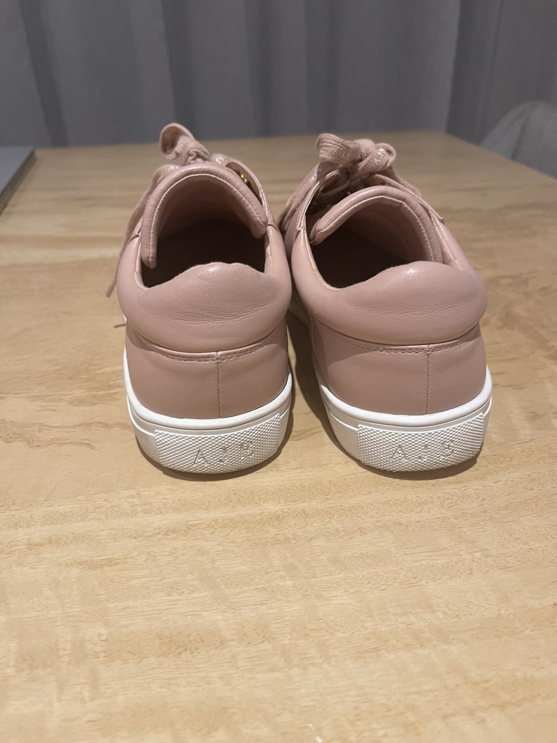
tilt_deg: -31.9
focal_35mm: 26
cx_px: 278
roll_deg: +2.5
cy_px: 372
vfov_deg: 67.3
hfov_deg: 53.1
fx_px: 558
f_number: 1.6
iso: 200
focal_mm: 5.1
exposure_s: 1/50
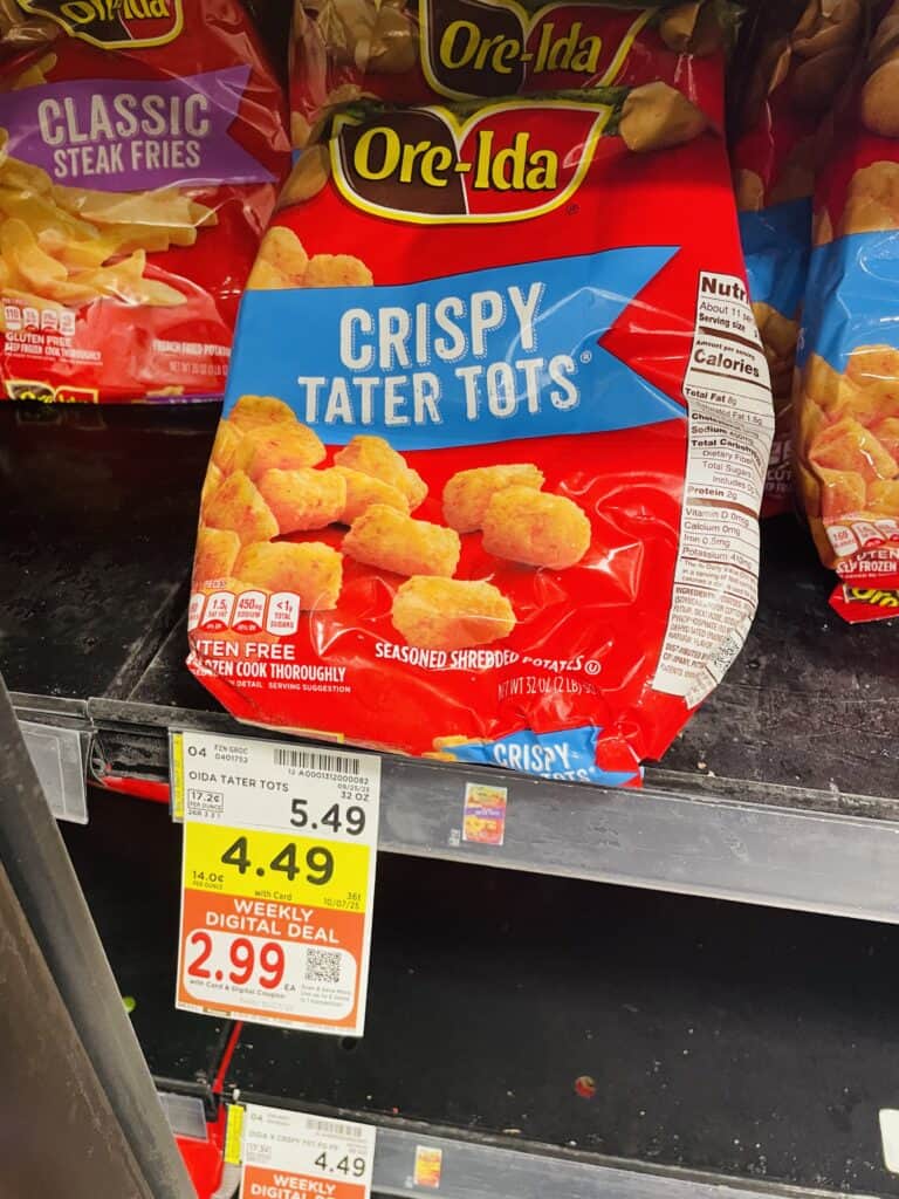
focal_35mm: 26
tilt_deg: -37.8
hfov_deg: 53.1
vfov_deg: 67.3
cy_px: 600
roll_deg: -0.5
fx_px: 900
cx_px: 450
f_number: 1.6
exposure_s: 1/60
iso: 320
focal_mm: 4.2
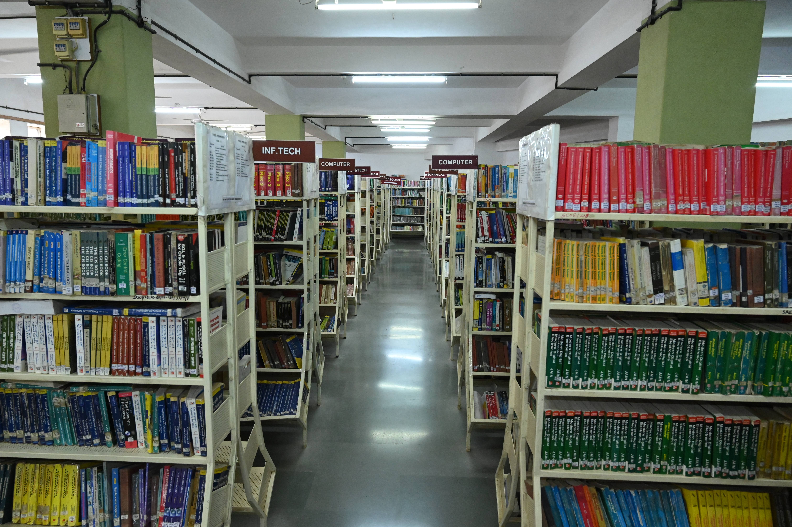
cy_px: 264
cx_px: 396
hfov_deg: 73.8
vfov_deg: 53.1
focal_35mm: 24
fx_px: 528
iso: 8000
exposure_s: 1/160
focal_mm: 24
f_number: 5.6
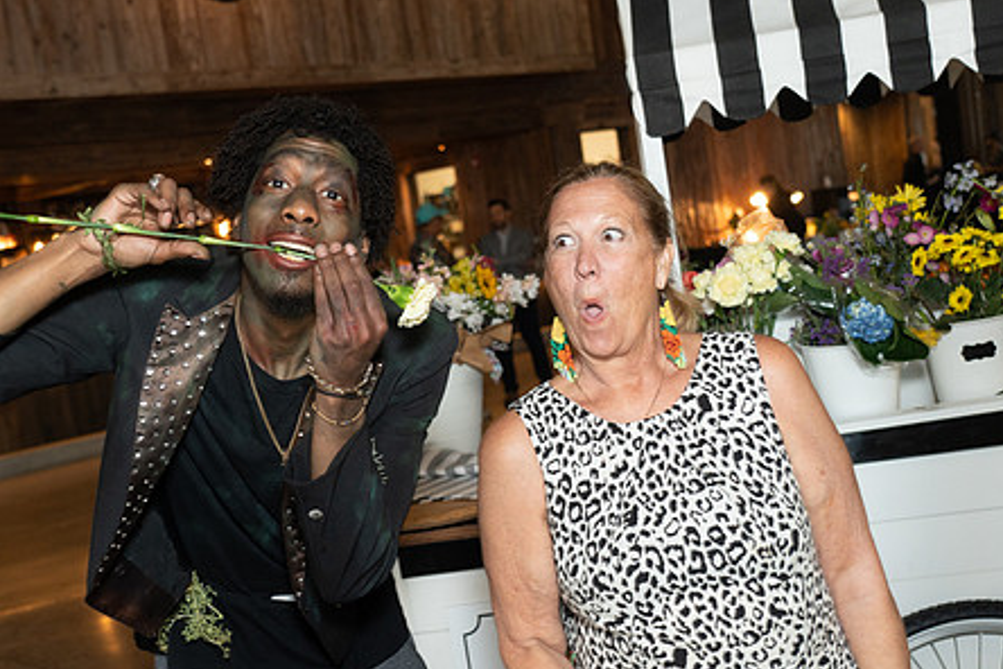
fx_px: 1309
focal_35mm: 47
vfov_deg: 28.6
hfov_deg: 41.8
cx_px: 418
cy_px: 383
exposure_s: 1/100
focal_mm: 36
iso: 1600
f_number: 4
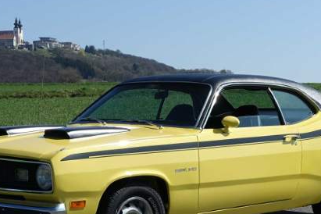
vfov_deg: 13.5
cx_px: 164
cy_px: 82
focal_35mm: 101
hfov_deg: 20.2
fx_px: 901
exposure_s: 1/800
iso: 125
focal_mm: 13.34
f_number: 5.6
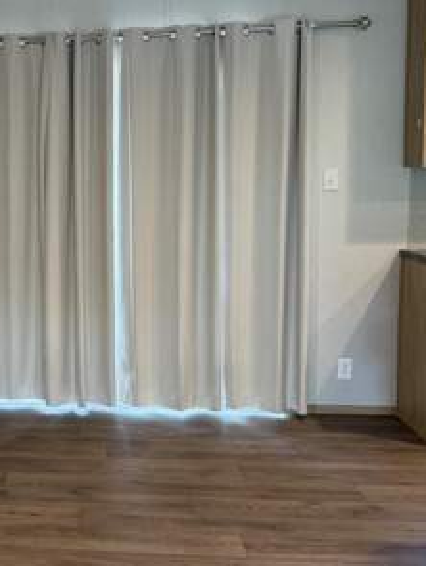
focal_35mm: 52
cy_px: 272
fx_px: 851
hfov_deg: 26.1
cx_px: -31
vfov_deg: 36.8
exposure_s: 1/60
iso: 200
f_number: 1.78
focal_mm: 6.76
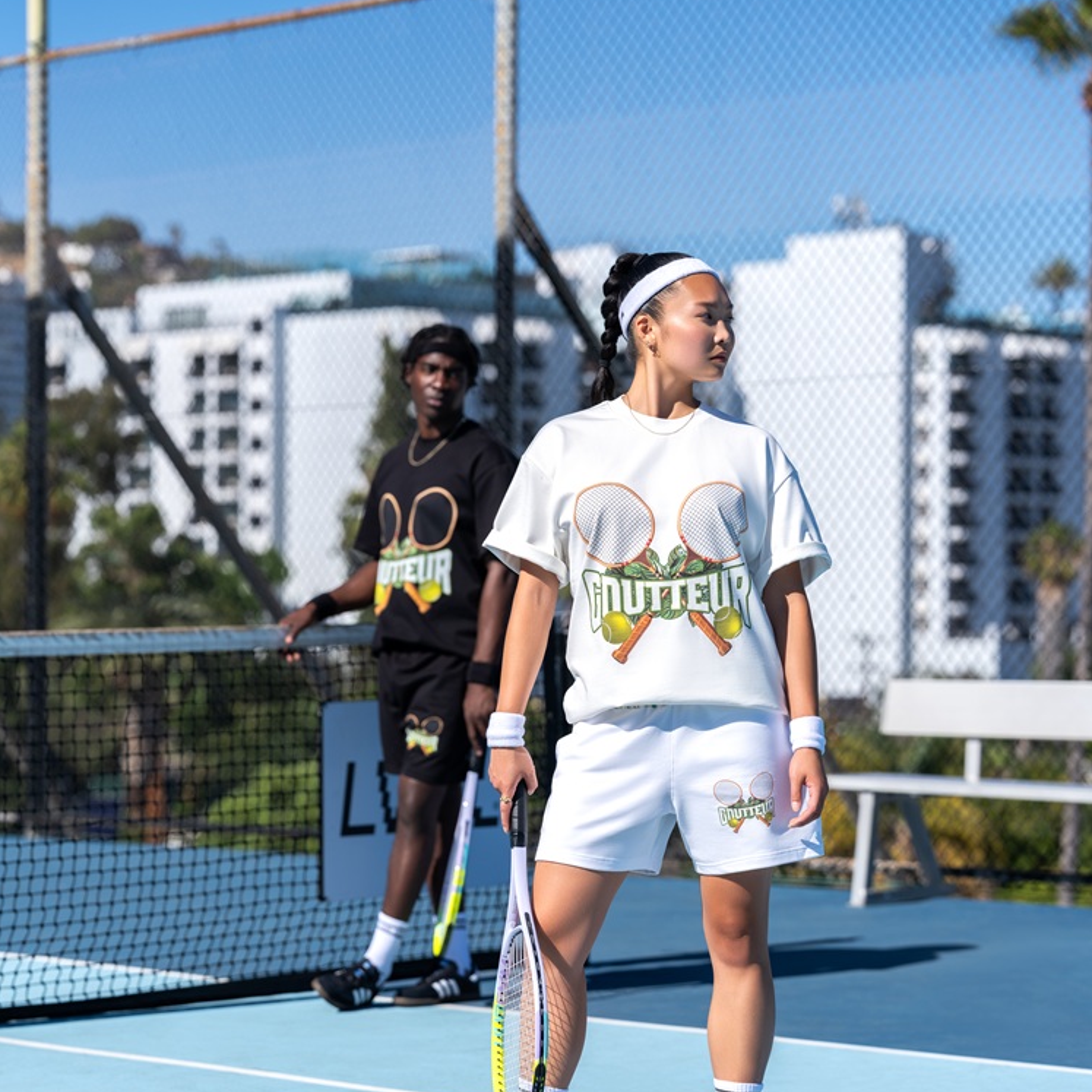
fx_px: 3676
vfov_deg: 16.9
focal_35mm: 103
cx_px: 545
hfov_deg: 16.9
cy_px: 662
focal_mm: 110
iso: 160
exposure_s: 1/1600
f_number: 4
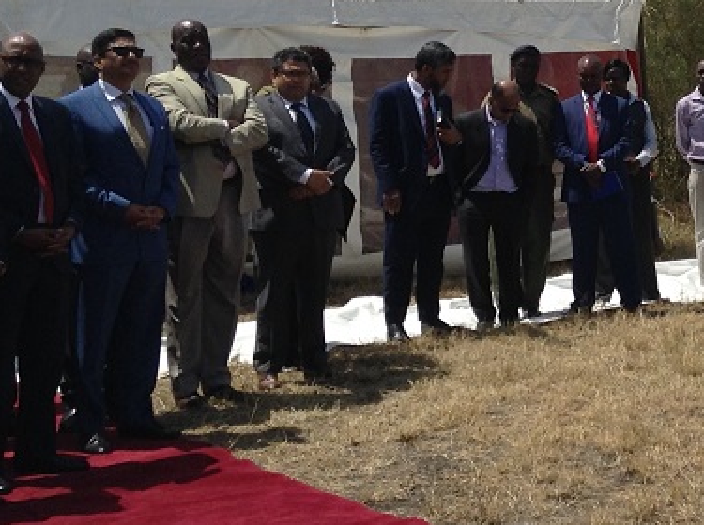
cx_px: 725
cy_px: 188
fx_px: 1787
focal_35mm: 88
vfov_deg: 16.7
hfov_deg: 21.4
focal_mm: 3.3
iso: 25
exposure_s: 1/1704
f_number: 2.4
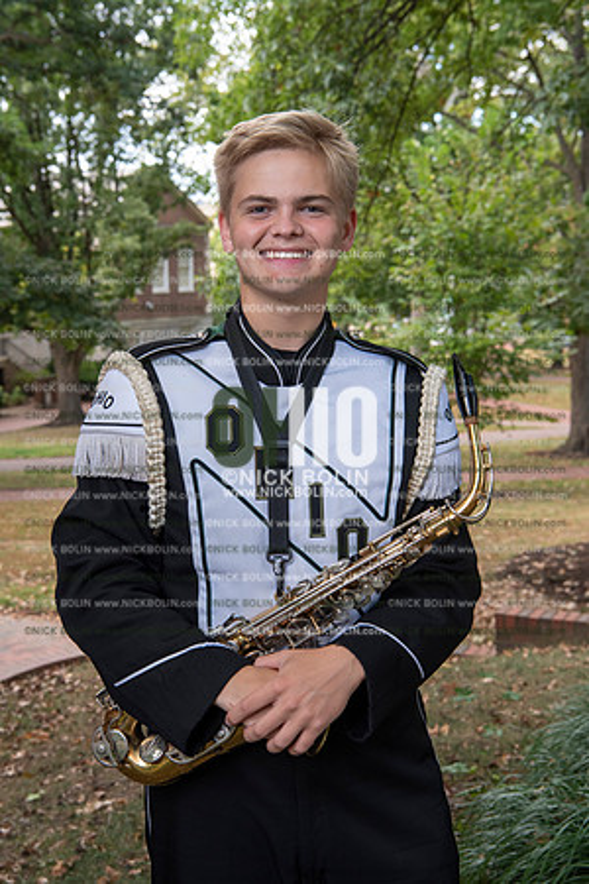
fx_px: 1276
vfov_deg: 38.2
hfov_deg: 26.0
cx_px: 294
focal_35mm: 52
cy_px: 442
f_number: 8
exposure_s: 1/100
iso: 500
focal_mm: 52
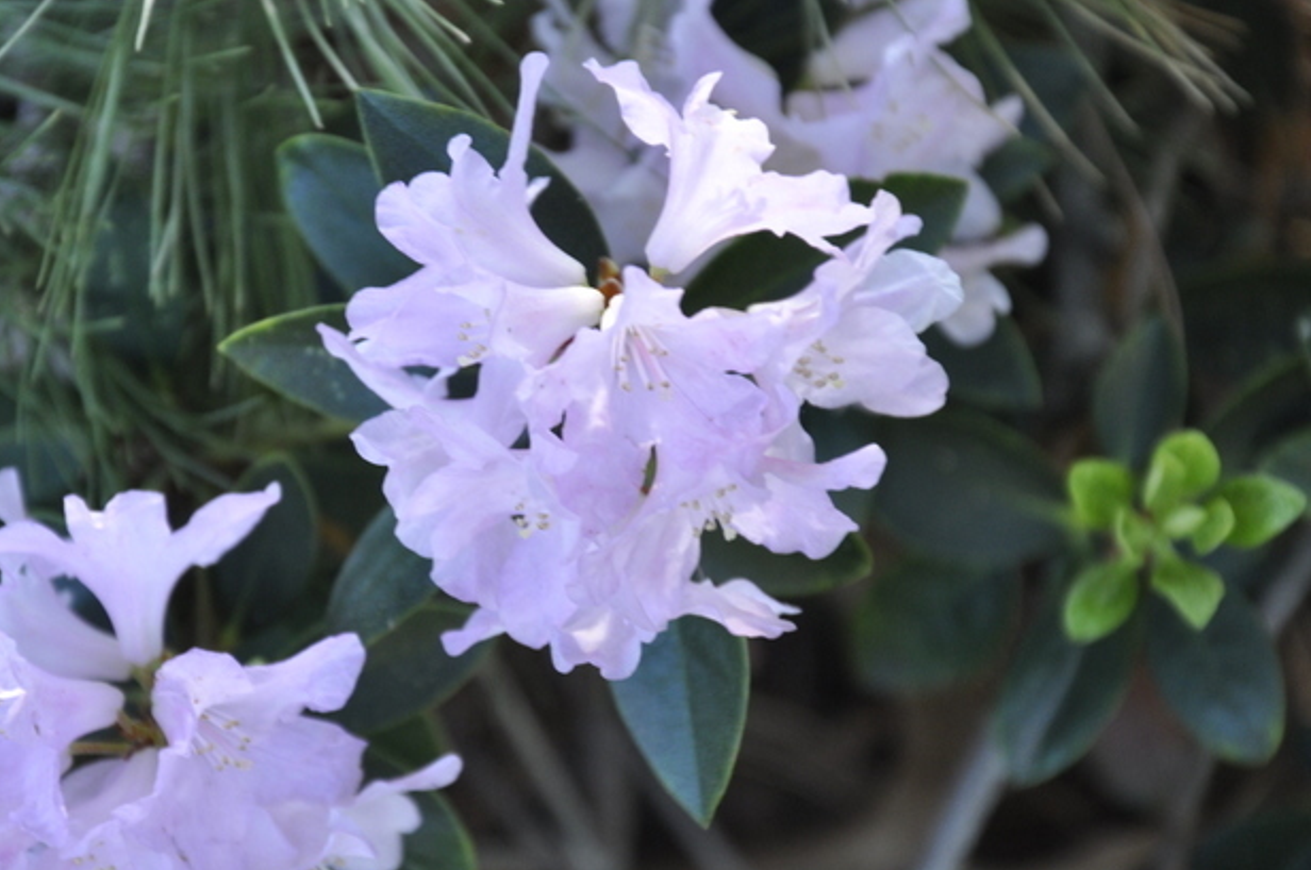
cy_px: 476
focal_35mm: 205
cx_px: 477
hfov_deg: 10.1
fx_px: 7443
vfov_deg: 6.7
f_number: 5.6
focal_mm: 105
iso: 640
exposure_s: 1/60
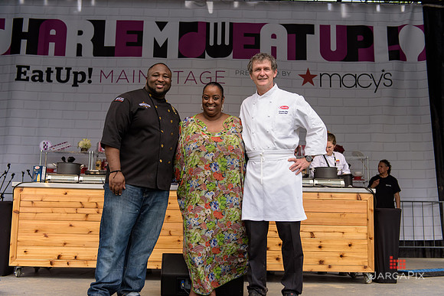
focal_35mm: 44
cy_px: 148
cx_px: 222
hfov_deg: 44.5
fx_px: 543
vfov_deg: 30.5
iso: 200
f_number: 3.2
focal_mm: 44
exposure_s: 1/1600
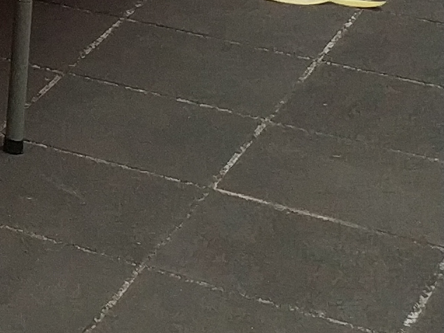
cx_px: -955
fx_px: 2590
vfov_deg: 7.0
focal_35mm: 202
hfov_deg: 8.1
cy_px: -397
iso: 225
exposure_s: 1/100
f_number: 2
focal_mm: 4.5
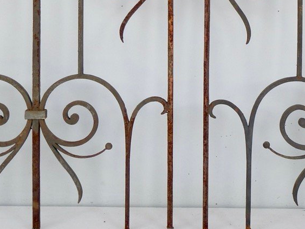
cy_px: 32
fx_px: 846
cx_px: 193
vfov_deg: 15.3
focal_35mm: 96
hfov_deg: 20.4
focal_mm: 8
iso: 125
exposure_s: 1/80
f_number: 4
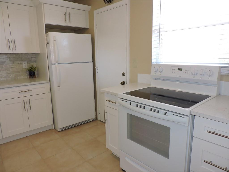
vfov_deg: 56.8
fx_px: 159
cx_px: 114
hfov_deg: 71.6
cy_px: 86
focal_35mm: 24
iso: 280
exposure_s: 1/40
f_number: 3
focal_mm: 4.3
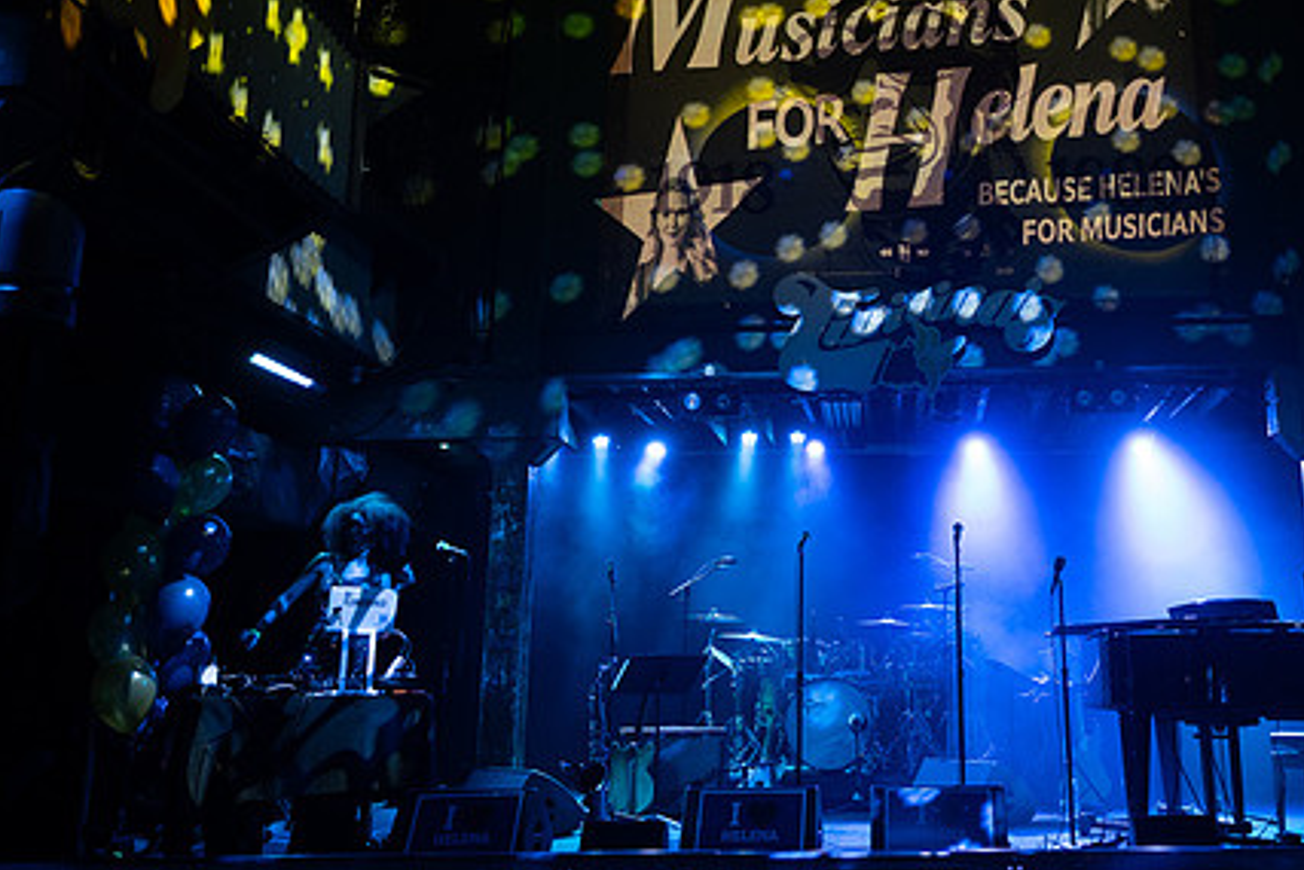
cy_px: 316
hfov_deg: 49.8
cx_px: 873
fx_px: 1377
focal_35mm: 38
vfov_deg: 34.9
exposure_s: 1/25
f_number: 2.8
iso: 800
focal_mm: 28
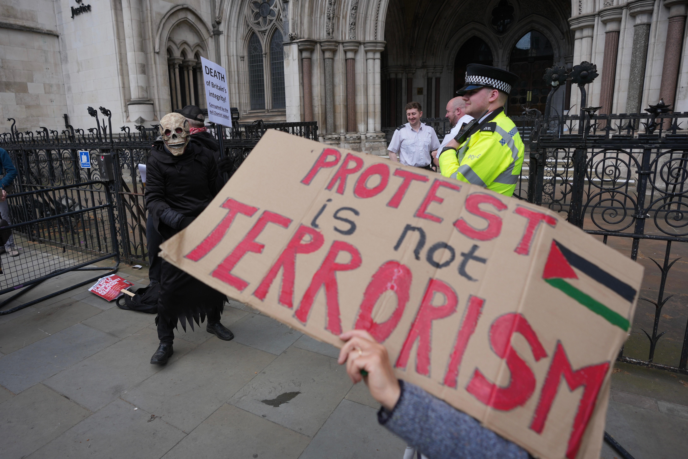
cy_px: 230
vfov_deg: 73.7
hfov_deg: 96.7
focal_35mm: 16
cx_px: 344
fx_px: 306
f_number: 2.8
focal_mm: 16
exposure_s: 1/1000
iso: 100
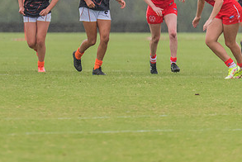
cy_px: 7
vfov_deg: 1.4
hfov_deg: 2.1
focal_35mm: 965
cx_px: -8
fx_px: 6493
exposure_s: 1/1250
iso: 1250
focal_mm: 460
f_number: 6.3
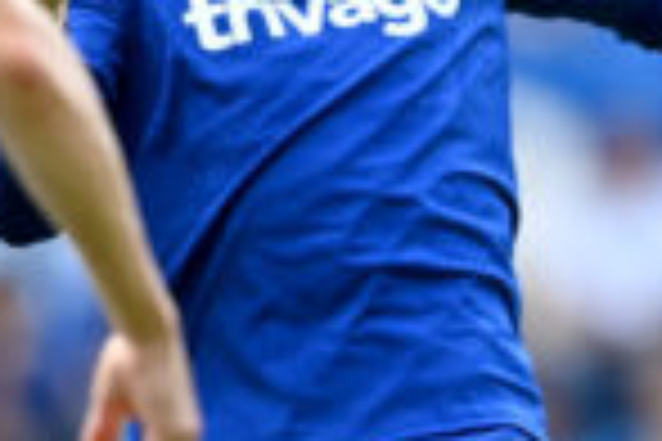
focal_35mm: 2037
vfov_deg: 0.7
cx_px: 977
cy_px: 432
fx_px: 37455
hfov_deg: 1.0
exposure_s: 1/1250
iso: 800
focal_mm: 400
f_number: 3.5
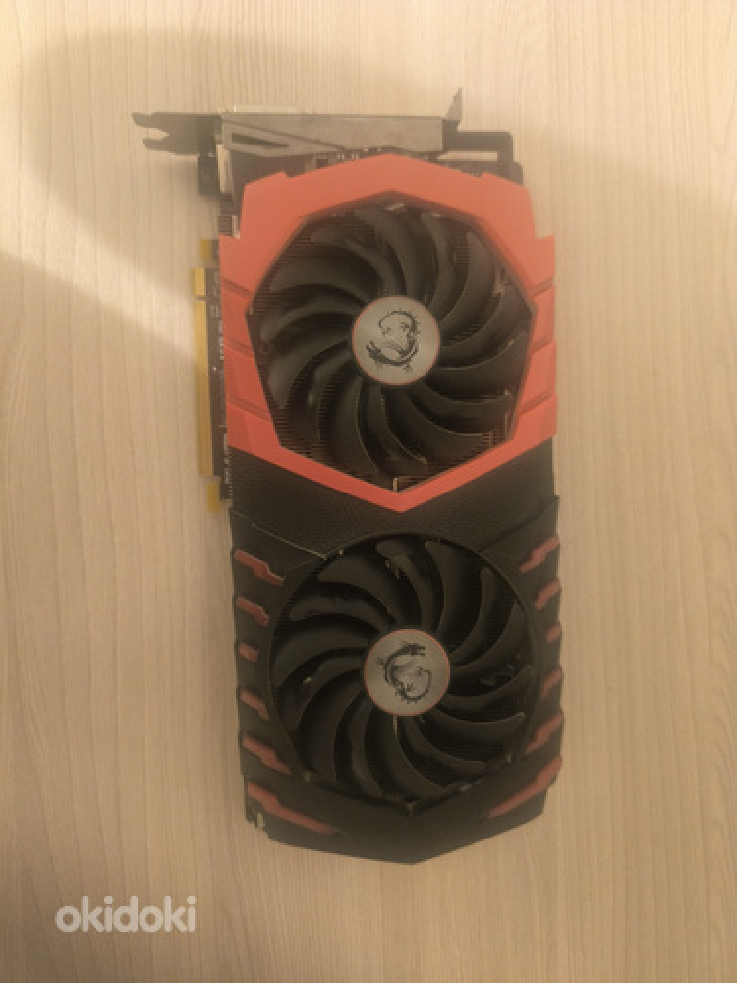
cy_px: 492
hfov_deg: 58.9
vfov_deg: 73.9
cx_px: 368
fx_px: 653
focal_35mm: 23
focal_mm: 6.14
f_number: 1.65
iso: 3200
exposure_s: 1/25
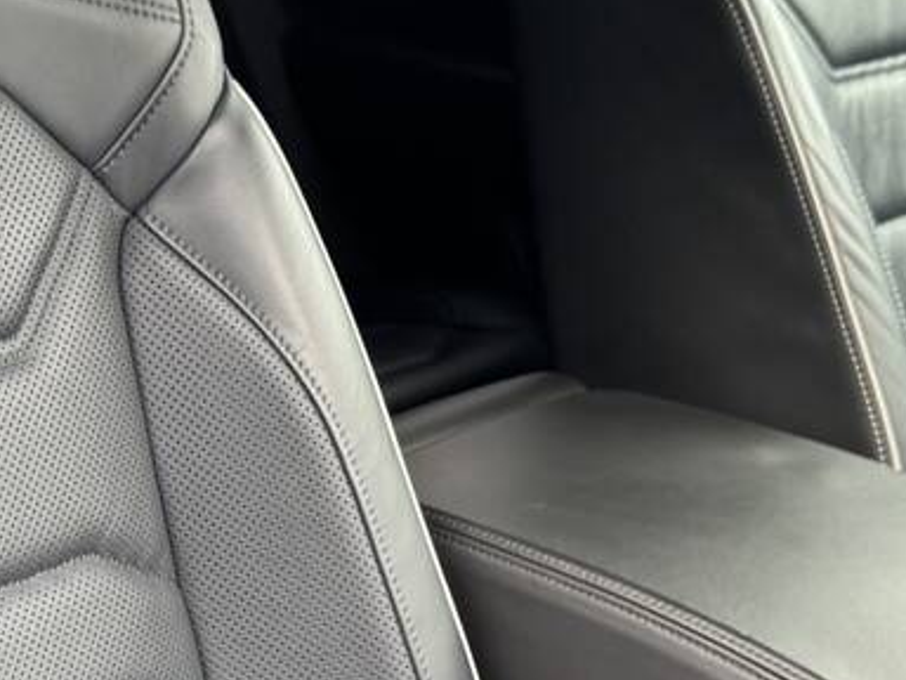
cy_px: 597
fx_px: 1963
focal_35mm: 75
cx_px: 189
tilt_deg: -23.9
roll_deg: -0.1
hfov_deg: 25.6
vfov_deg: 19.3
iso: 200
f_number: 1.78
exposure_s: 1/121
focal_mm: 6.76
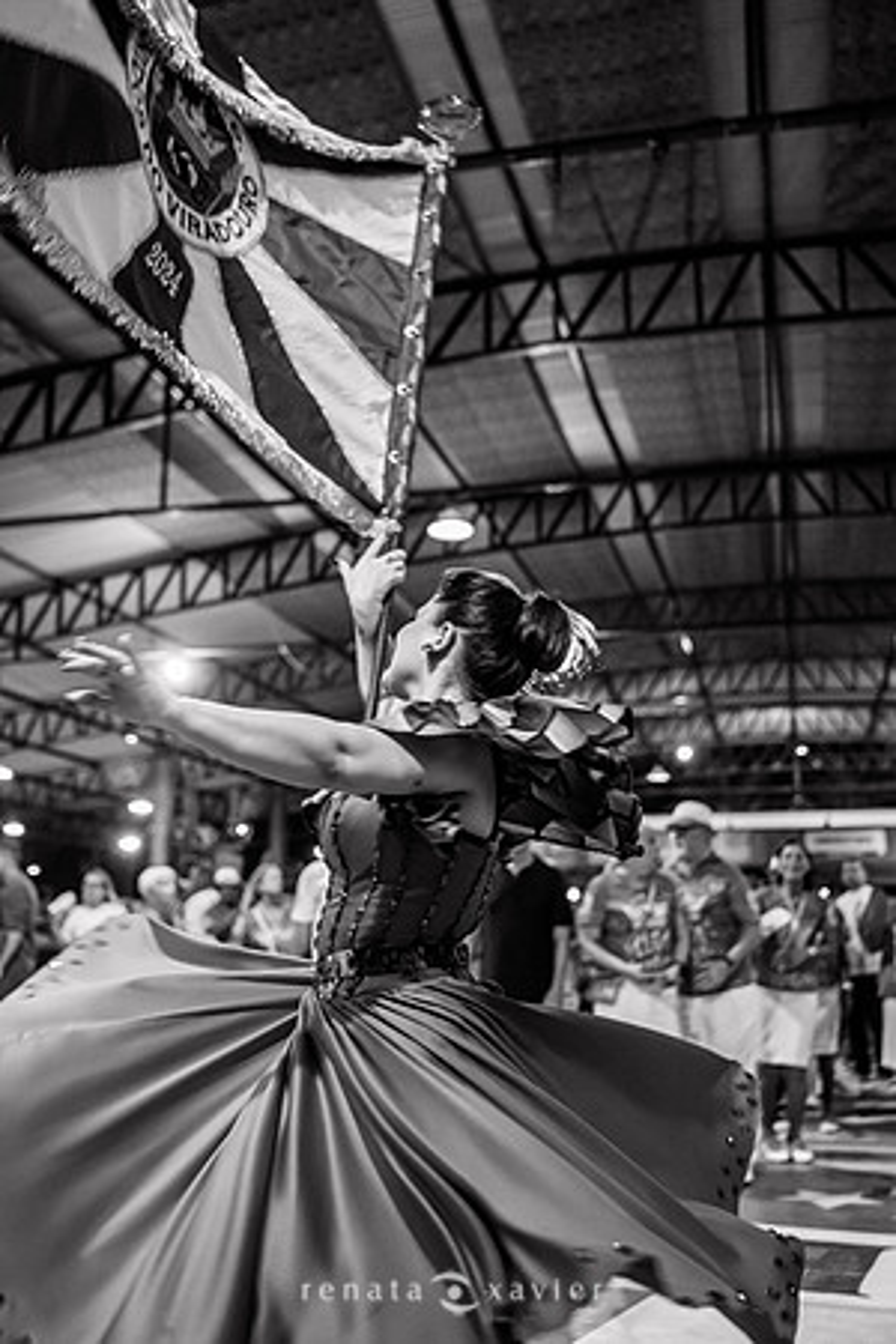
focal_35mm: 36
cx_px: 448
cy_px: 672
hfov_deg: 36.9
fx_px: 1344
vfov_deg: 53.1
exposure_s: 1/320
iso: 1600
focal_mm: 24
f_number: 1.8
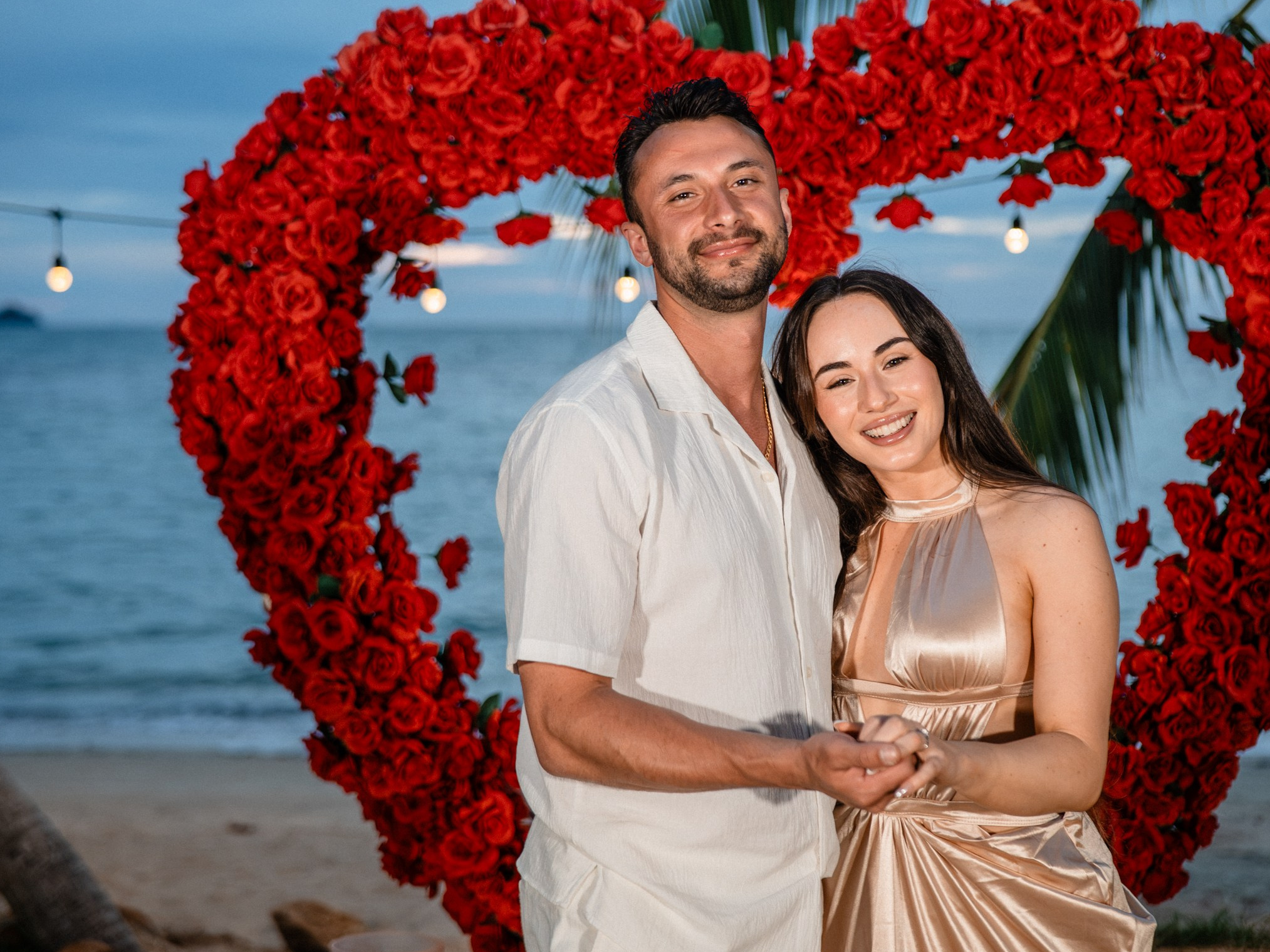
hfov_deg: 34.3
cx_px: 675
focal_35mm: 56
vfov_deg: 26.1
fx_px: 2054
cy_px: 477
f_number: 2.5
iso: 5000
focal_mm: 50
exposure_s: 1/250
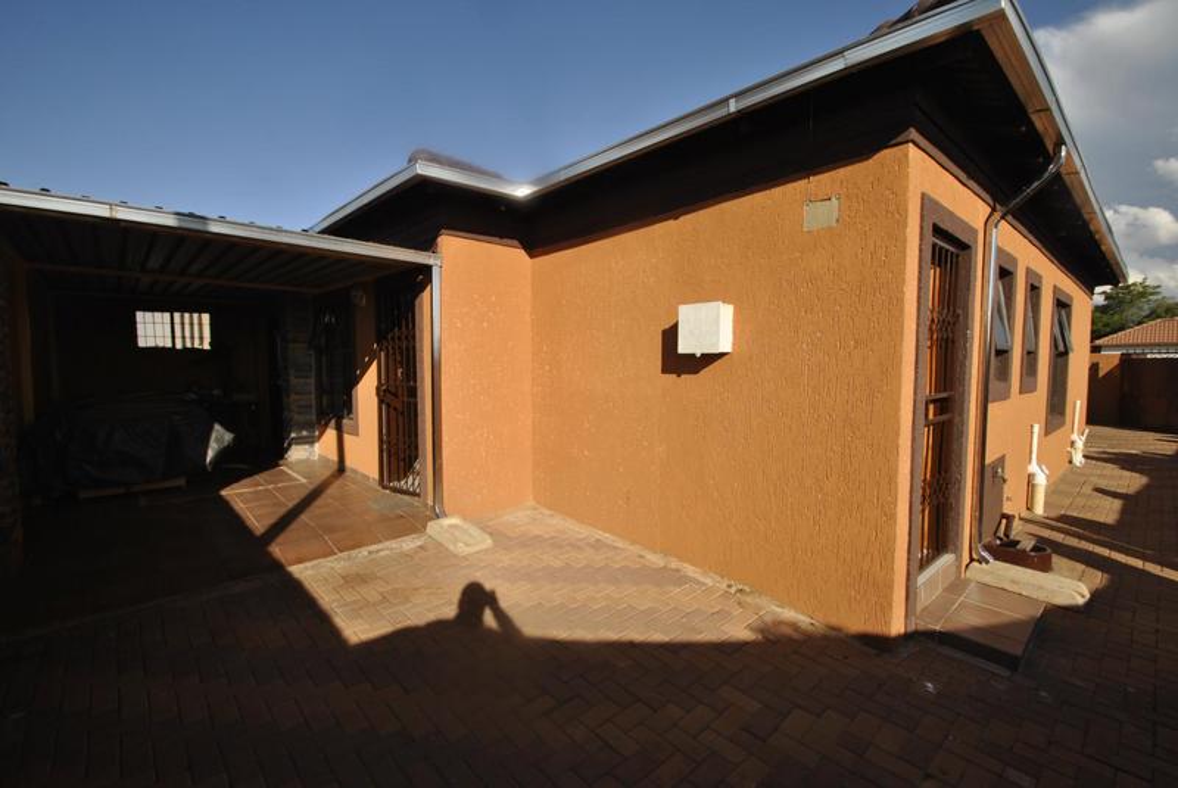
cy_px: 394
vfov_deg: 77.4
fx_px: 491
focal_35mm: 15
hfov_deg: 100.3
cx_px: 589
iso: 100
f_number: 8
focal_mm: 10
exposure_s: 1/250
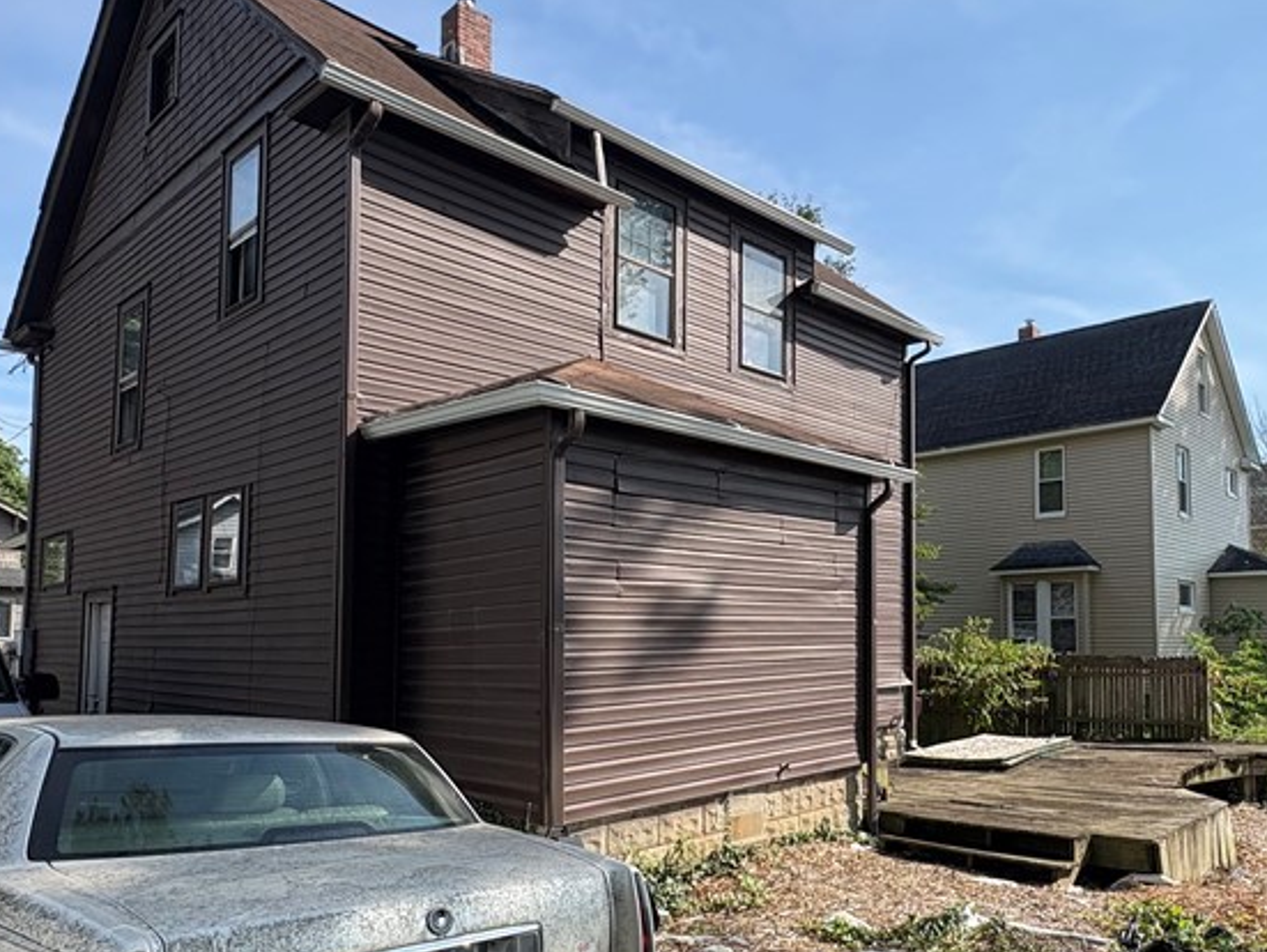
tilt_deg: +4.0
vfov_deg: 52.7
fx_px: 952
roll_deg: +0.6
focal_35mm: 26
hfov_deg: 65.3
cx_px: 853
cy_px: 575
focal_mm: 2.22
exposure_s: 1/1256
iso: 50
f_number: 2.2
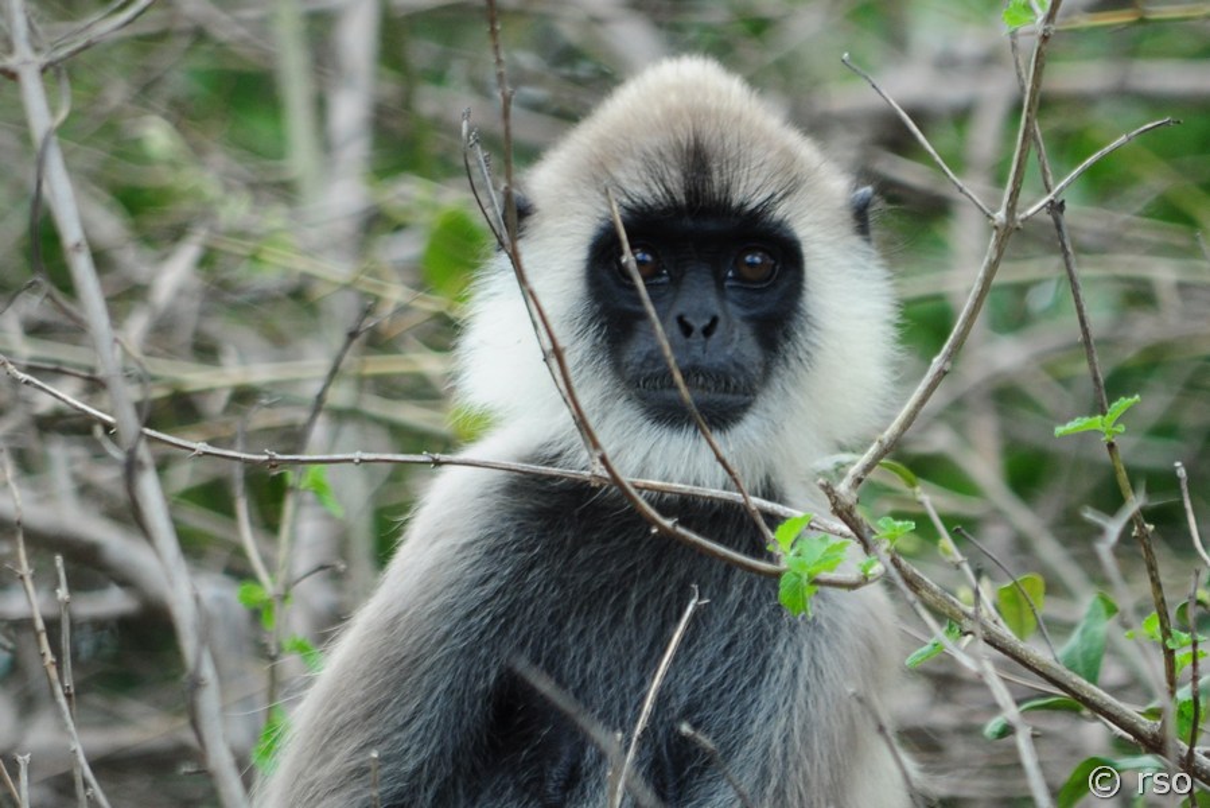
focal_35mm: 450
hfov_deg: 4.6
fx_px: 15129
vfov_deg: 3.1
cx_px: 605
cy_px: 404
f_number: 5.6
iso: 400
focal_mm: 300
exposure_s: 1/320
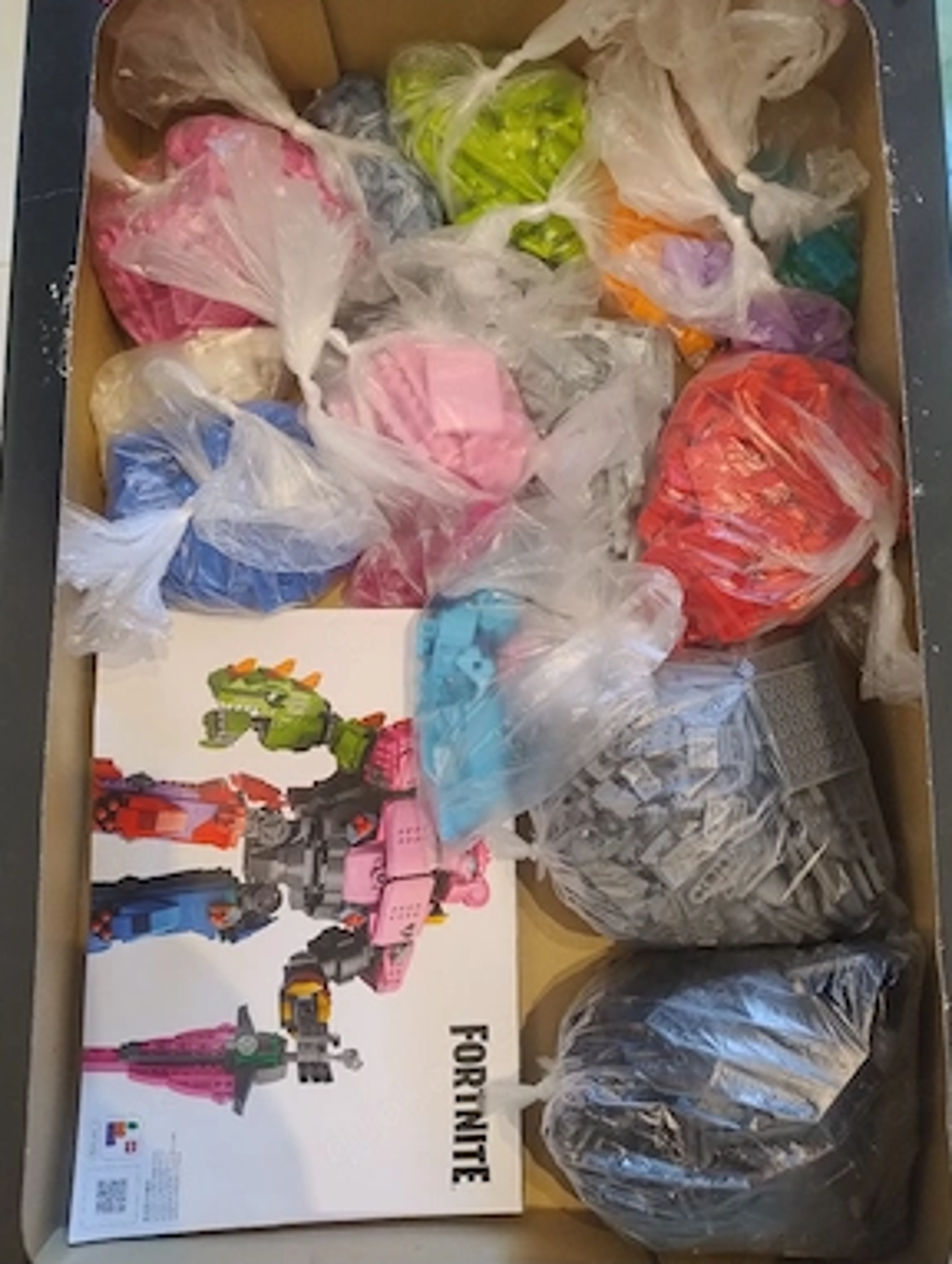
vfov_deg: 69.3
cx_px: 489
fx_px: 914
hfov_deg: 55.0
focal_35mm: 25
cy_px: 609
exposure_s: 1/33.3
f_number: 1.8
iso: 1634
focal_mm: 5.56
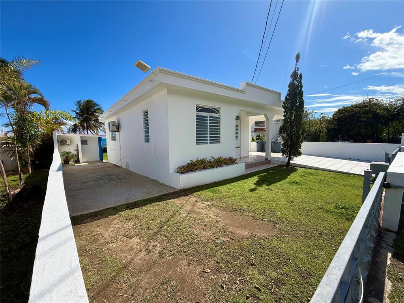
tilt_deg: -4.0
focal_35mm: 14
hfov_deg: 102.1
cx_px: 202
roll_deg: +1.1
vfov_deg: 85.7
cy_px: 152
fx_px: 163
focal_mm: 2.22
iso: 50
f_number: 2.2
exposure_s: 1/2506
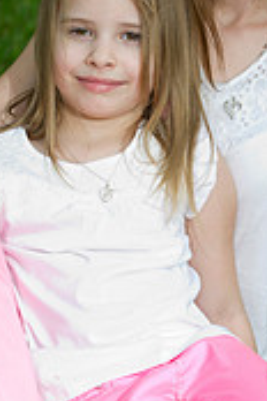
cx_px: 146
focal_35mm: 245
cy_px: 214
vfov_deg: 8.4
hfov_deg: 5.6
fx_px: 2725
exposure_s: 1/250
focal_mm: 95
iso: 200
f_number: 3.5
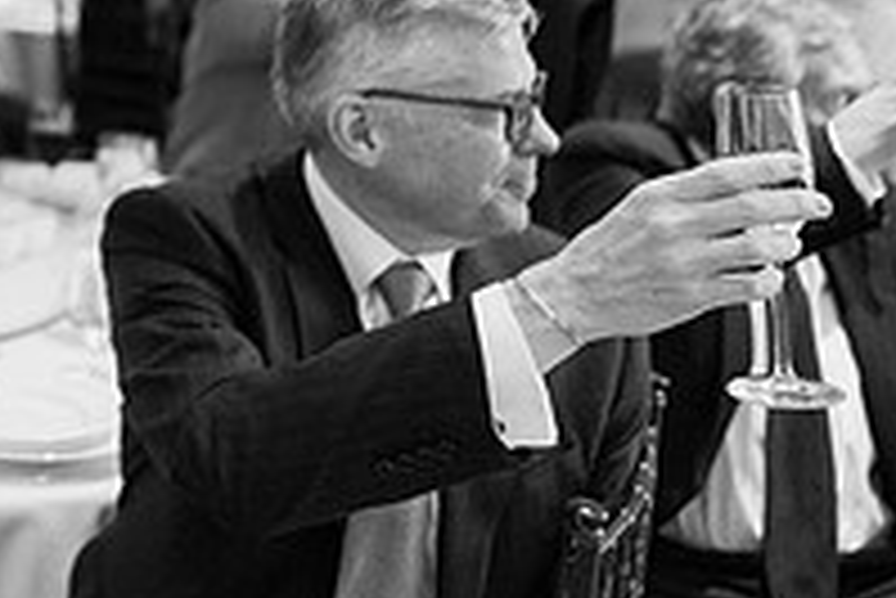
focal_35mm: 70
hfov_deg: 25.0
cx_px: -270
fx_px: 1743
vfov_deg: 18.1
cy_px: -191
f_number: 1.4
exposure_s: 1/250
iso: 4000
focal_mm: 24
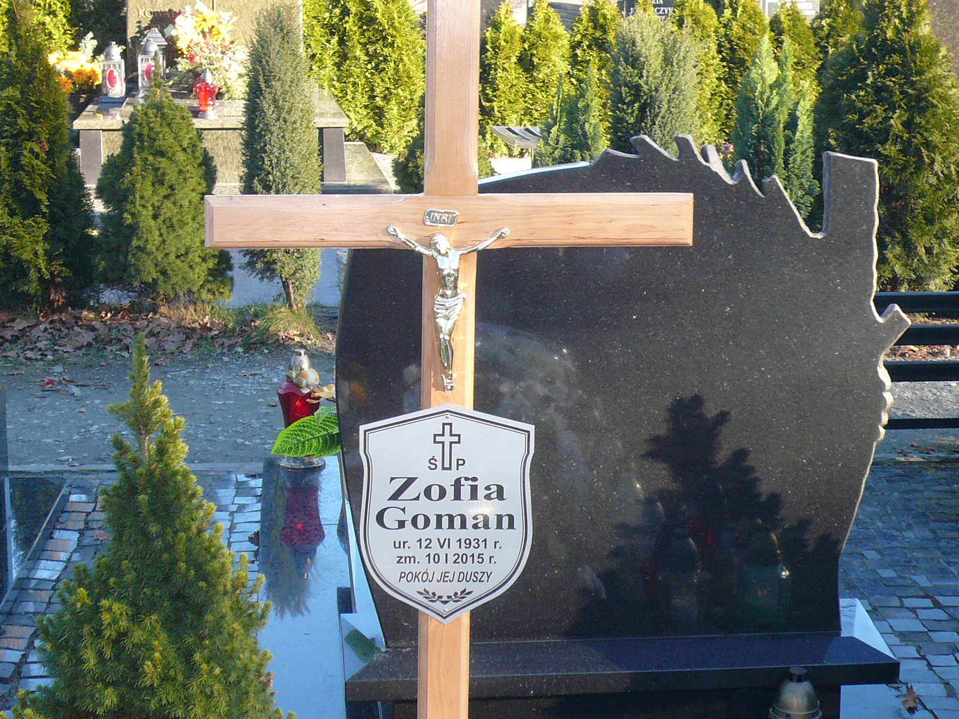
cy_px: 360
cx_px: 480
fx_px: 2050
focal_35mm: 74
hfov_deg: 26.3
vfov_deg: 19.9
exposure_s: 1/80
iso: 100
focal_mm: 8.1
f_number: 3.6
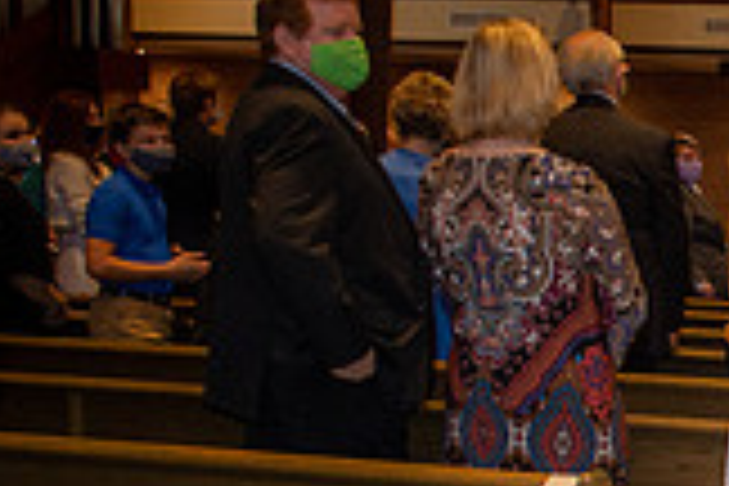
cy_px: 536
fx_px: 1883
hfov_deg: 19.1
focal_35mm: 93
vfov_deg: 14.4
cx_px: 1112
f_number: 5.6
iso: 1600
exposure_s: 1/125
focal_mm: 26
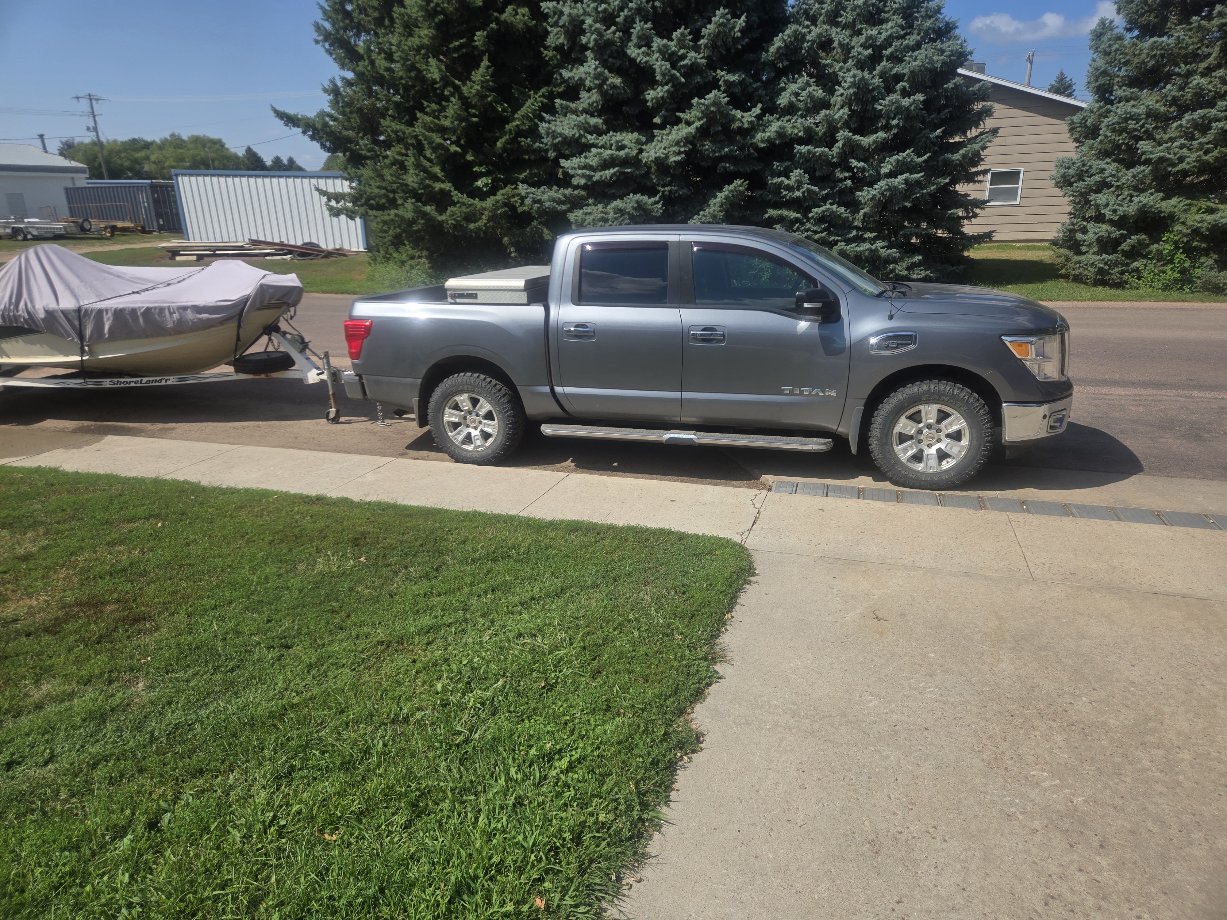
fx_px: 815
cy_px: 460
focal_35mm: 23
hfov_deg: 73.9
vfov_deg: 58.9
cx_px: 614
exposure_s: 1/2271
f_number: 1.8
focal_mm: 5.4
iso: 25
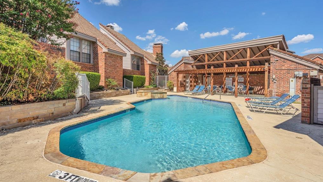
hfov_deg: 92.7
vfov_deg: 61.0
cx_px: 162
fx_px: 154
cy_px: 84
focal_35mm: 18
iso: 100
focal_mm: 17
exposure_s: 1/500
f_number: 7.1
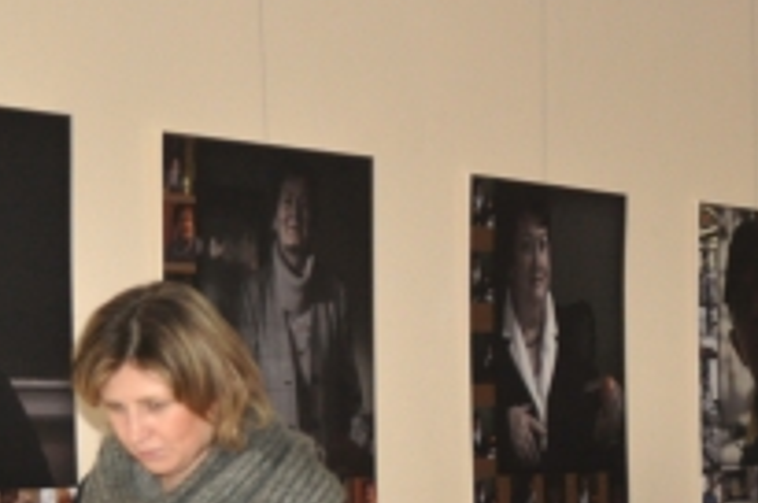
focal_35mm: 164
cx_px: 843
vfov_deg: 8.3
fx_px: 3438
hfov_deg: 12.4
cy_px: 505
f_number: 4
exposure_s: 1/160
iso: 1000
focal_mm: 35
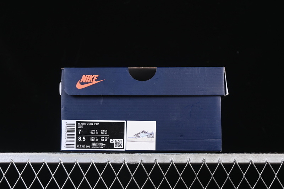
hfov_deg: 27.0
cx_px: 142
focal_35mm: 75
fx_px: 592
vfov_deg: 18.2
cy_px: 94
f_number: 6.3
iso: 160
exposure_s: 1/60
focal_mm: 50
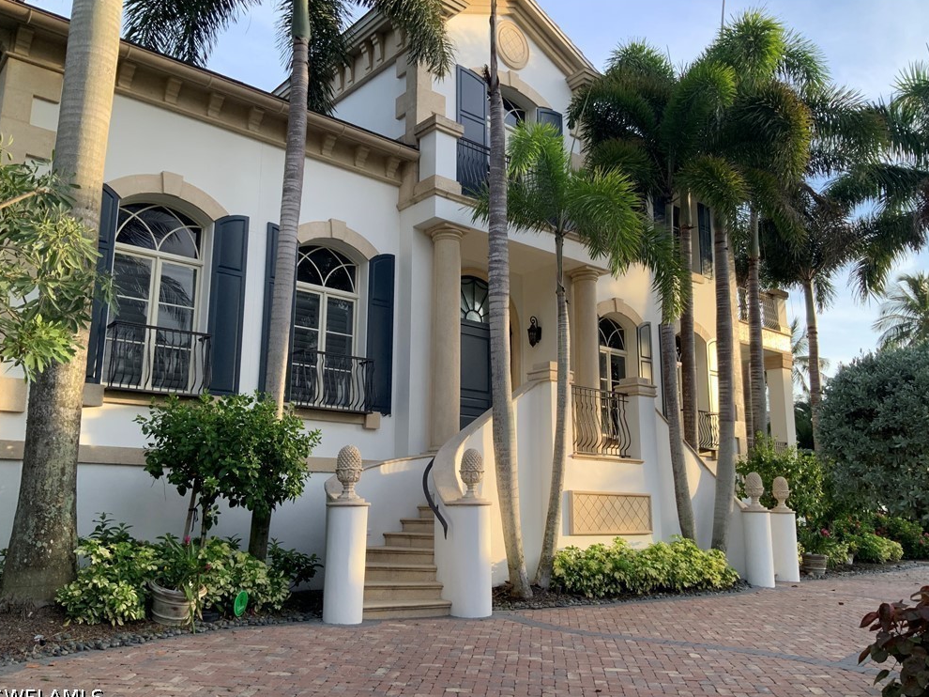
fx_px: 805
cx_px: 466
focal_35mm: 30
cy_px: 352
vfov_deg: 46.8
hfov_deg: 60.0
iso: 16
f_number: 1.8
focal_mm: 3
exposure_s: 1/209
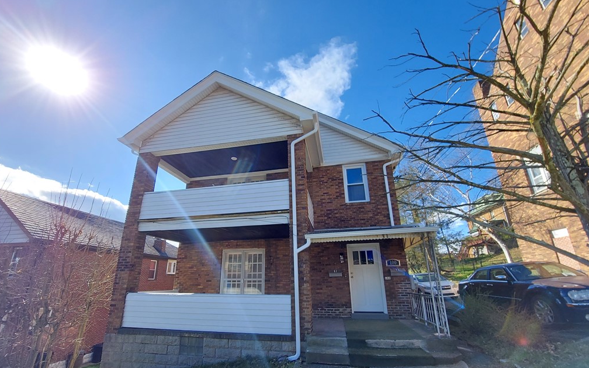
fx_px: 225
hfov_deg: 105.3
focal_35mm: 14
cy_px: 210
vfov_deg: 78.2
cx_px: 293
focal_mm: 1.74
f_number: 2.2
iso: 50
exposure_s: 1/649
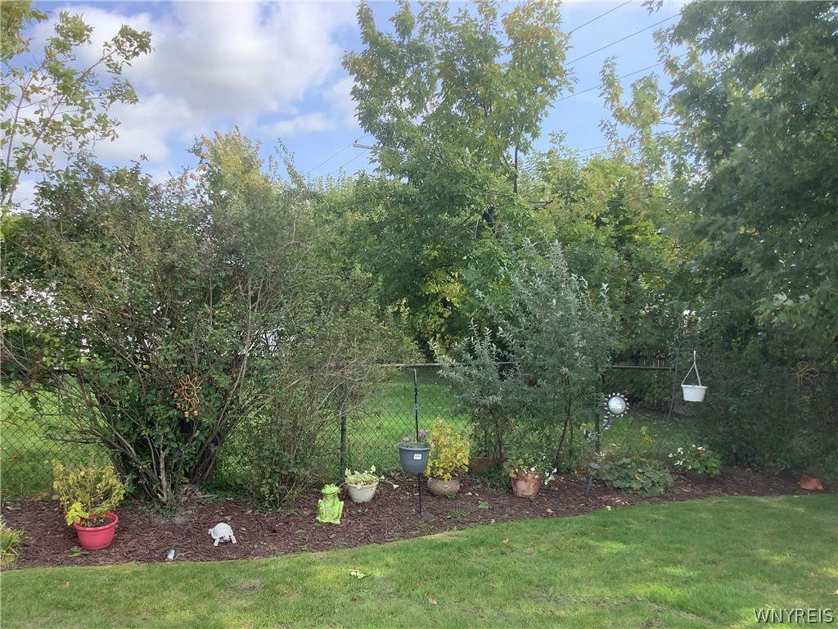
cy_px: 314
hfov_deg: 58.4
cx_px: 419
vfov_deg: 45.4
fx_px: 750
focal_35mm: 31
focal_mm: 3.3
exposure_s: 1/381
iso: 25
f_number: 2.4
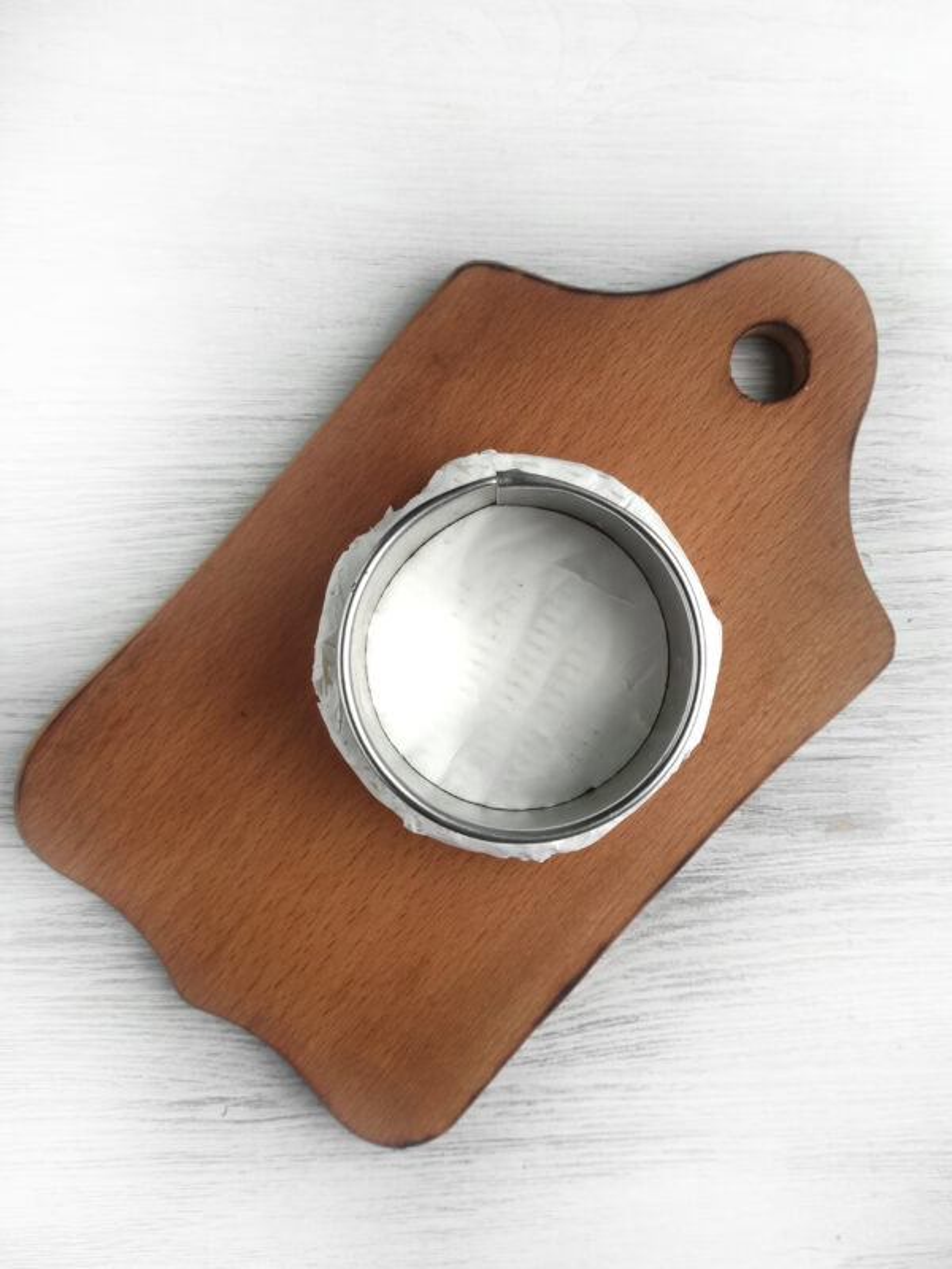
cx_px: 476
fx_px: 916
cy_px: 634
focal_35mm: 25
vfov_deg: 69.4
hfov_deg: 54.9
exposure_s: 1/120
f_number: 1.9
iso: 96
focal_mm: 5.4
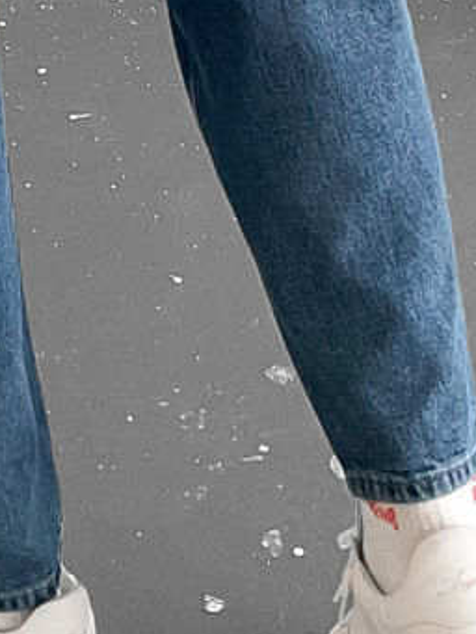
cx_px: 6
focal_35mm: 136
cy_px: -511
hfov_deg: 10.8
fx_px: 2492
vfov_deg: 13.1
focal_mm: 3
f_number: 1.8
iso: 200
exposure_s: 1/60
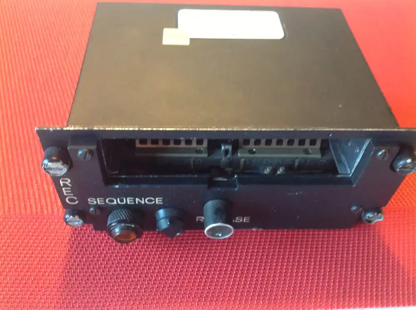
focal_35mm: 35
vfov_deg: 40.6
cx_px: 208
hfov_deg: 52.7
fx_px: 420
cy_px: 155
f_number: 2.4
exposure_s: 1/15
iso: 160
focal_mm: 4.28
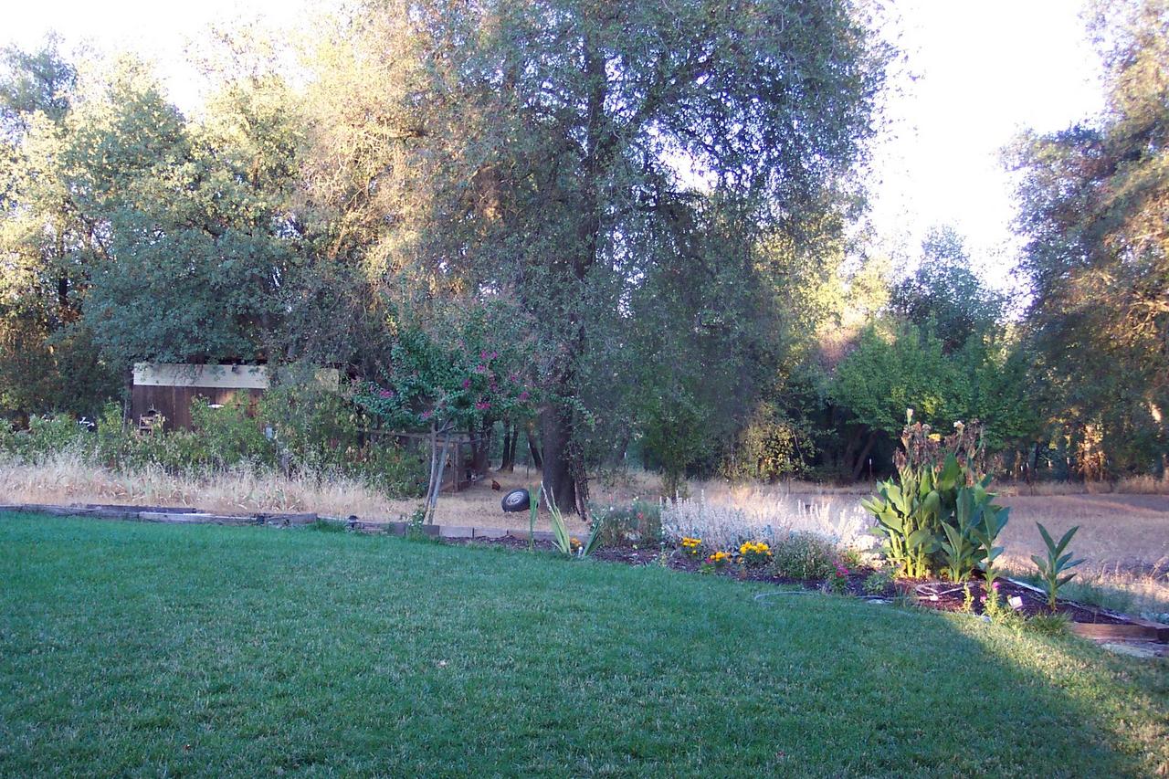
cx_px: 584
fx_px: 1234
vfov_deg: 35.0
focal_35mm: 38
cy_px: 390
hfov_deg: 50.7
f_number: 2.8
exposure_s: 1/90
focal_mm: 8
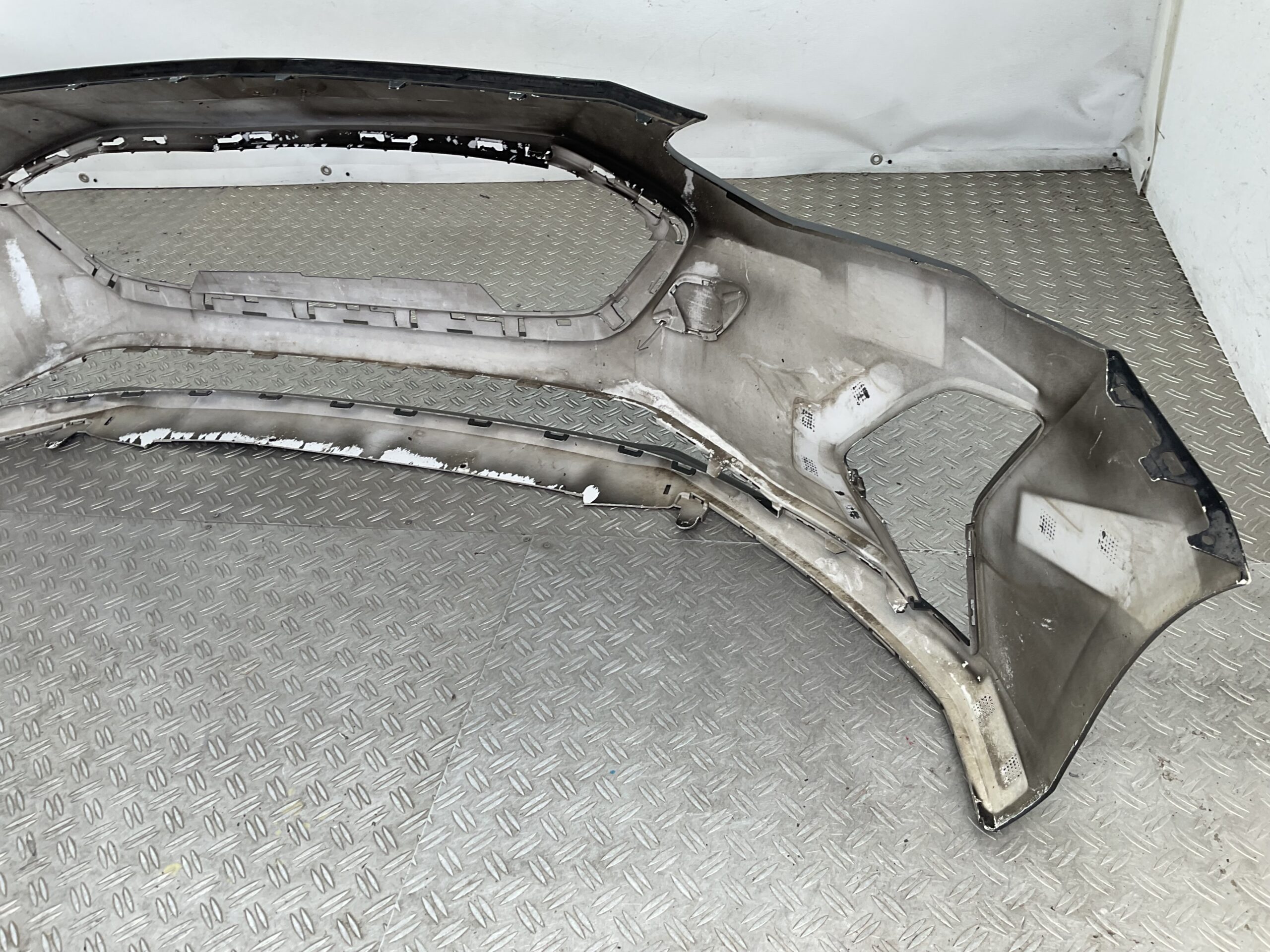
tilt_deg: -34.9
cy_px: 476
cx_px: 635
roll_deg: +6.5
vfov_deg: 48.2
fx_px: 1064
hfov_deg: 61.7
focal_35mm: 29
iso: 16
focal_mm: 3
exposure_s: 1/118
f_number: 1.8
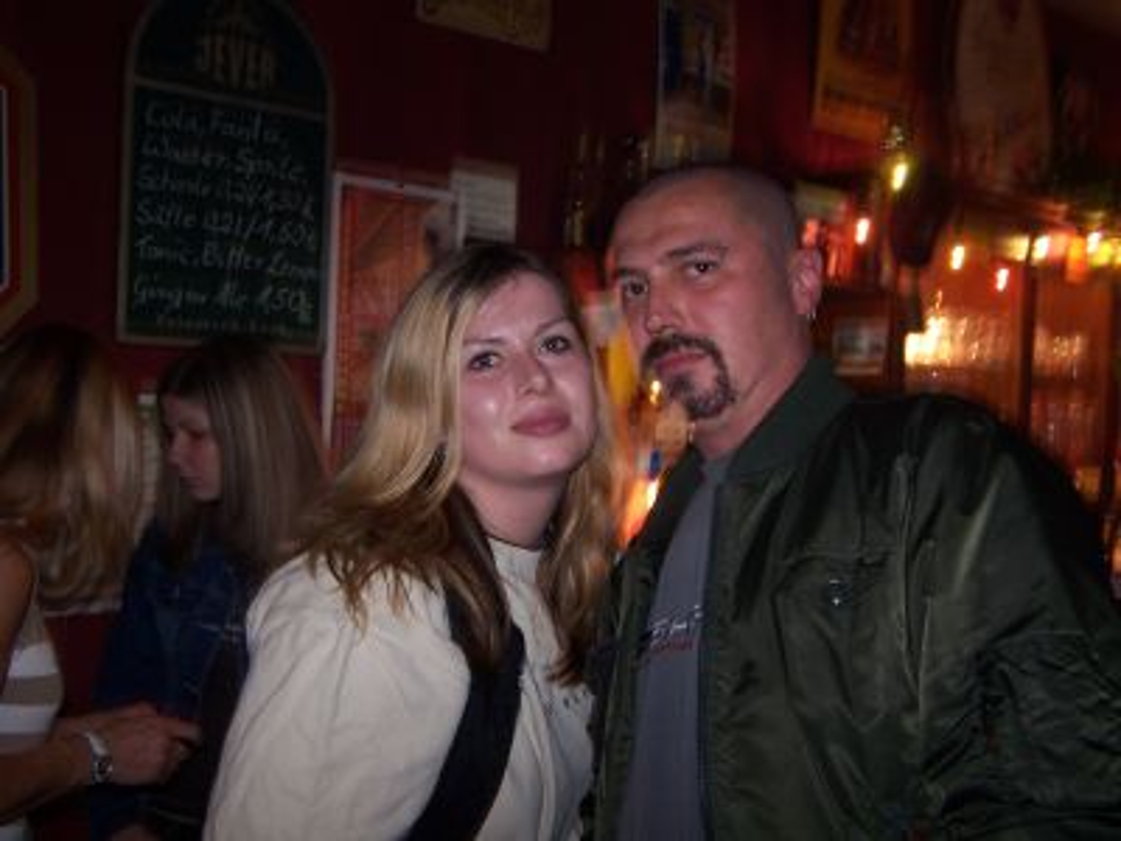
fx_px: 1231
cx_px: 560
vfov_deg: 37.7
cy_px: 420
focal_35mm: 38
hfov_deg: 49.0
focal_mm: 6.3
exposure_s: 1/4
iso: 100
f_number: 2.8
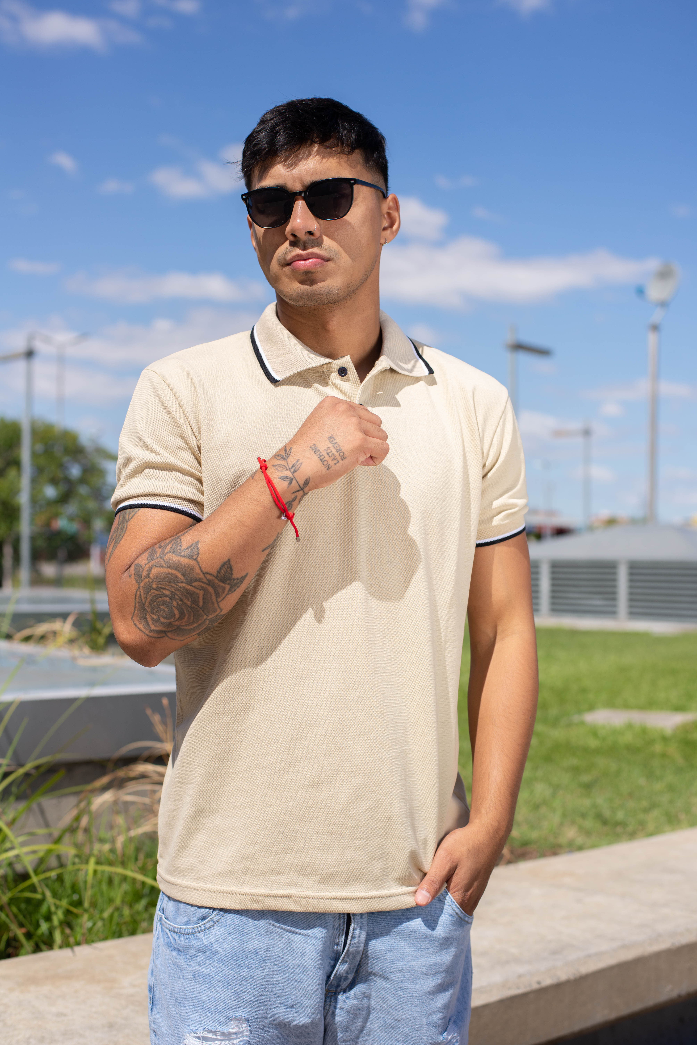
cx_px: 348
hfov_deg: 27.0
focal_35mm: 50
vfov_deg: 39.6
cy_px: 522
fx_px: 1451
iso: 160
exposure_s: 1/2000
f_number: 4
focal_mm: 50
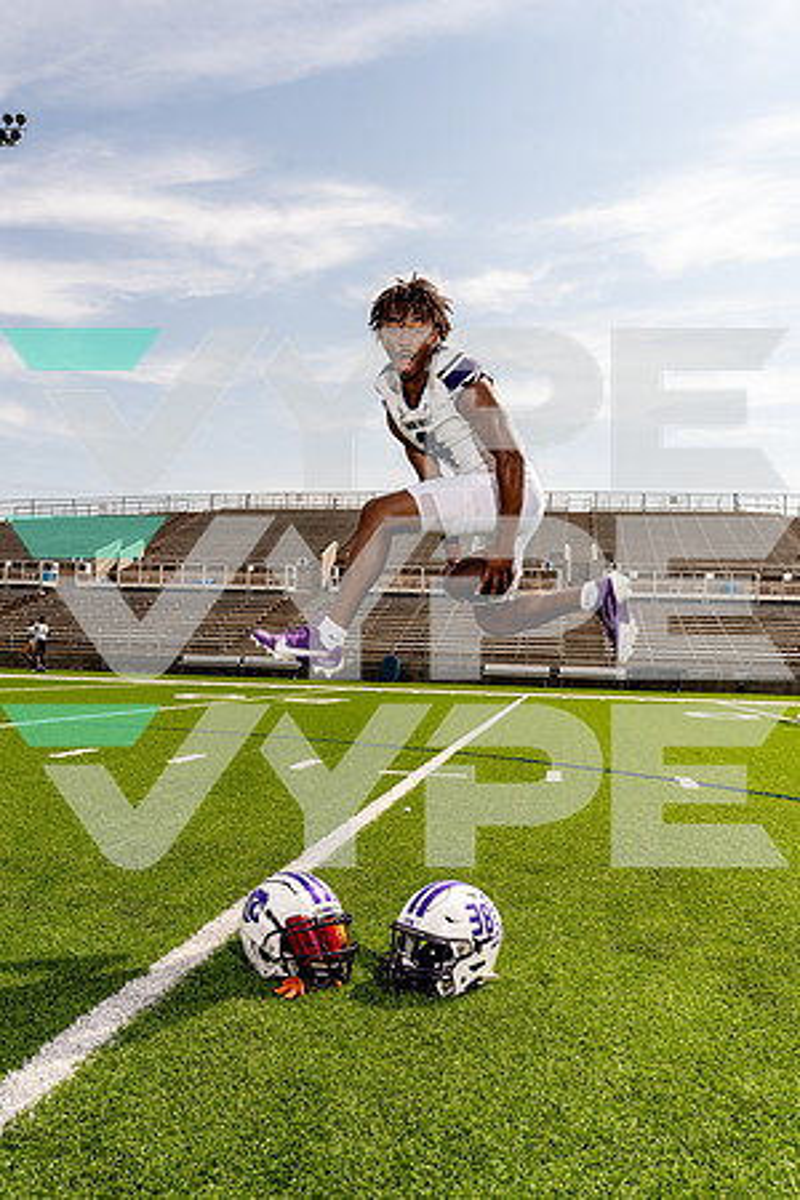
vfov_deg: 61.9
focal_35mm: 30
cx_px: 400
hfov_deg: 43.6
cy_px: 600
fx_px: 1000
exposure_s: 1/250
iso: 100
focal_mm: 30
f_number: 8
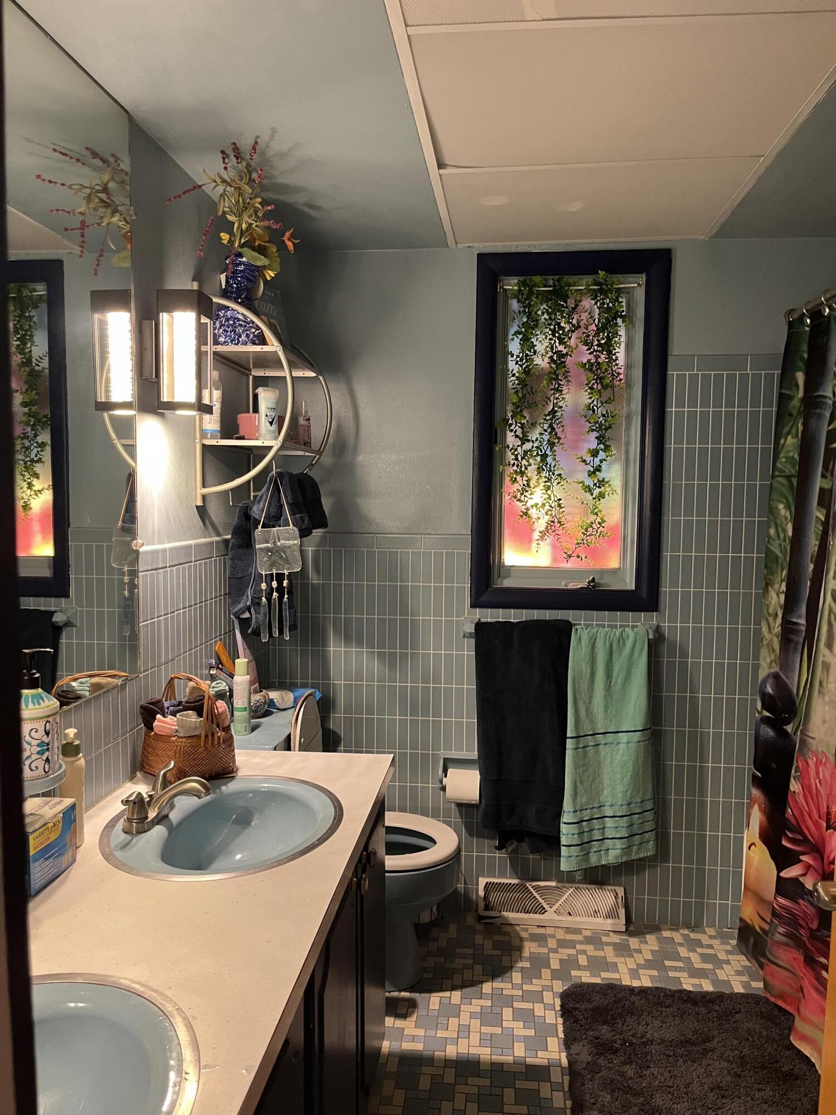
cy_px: 558
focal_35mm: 26
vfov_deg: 67.3
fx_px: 837
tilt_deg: -5.4
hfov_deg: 53.1
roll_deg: +0.2
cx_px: 418
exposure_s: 1/60
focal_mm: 5.1
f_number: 1.6
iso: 400
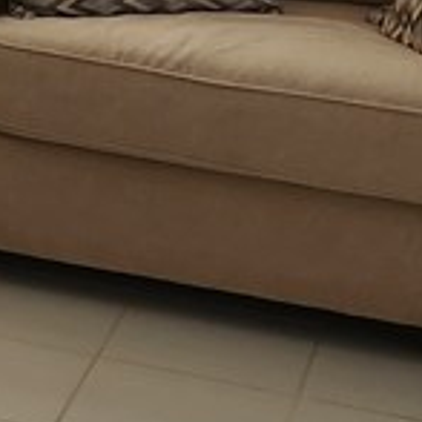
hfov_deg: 11.0
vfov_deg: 11.9
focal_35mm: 142
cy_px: -141
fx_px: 1959
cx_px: -474
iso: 100
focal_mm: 5.4
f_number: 1.8
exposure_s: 1/180
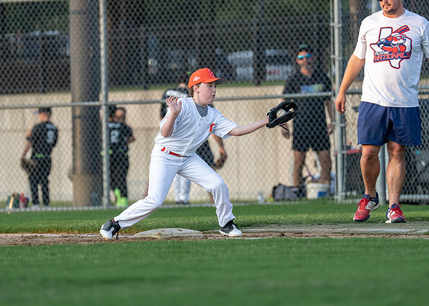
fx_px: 4521
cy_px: 158
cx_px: 174
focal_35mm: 371
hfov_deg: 5.4
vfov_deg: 3.9
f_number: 2.8
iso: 640
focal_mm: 200
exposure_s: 1/2500
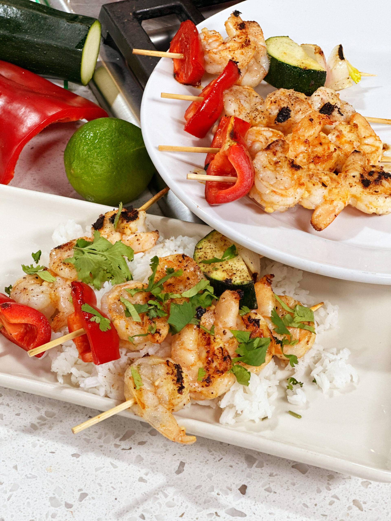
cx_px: 196
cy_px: 260
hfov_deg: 19.1
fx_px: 1160
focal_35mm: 77
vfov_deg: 25.3
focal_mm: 9
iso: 200
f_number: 2.8
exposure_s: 1/120
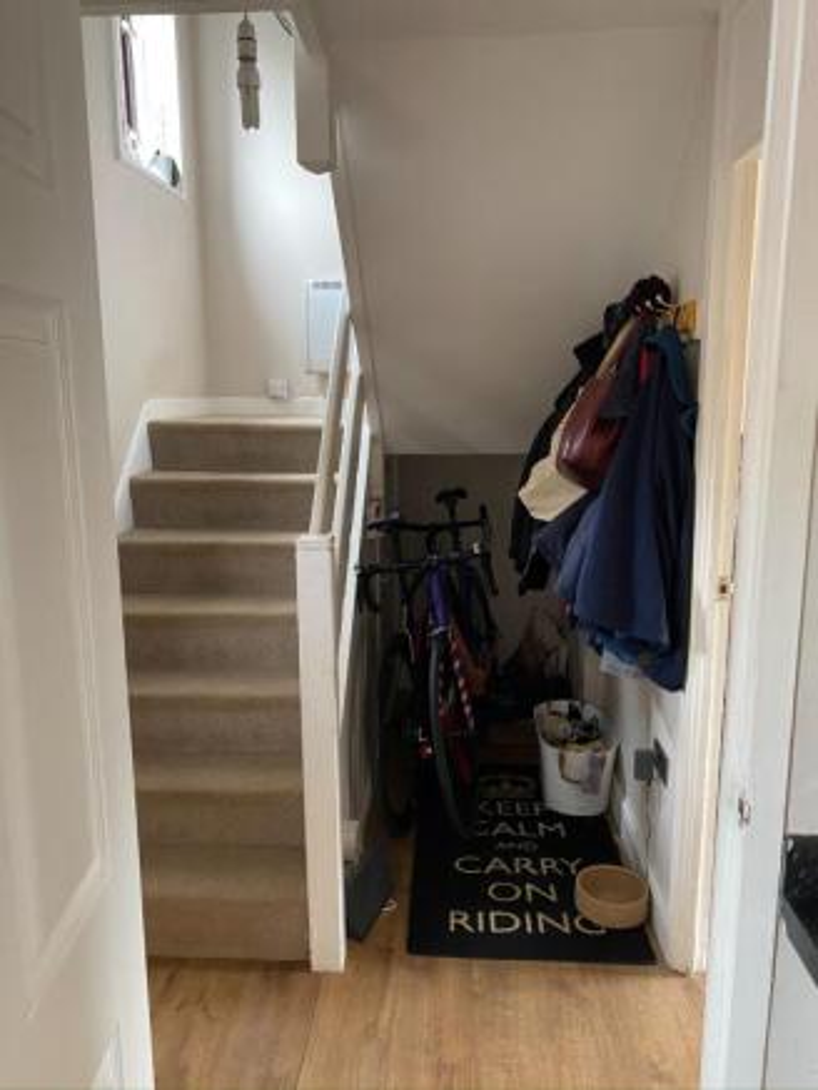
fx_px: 819
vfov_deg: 67.3
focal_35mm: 26
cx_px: 409
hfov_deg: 53.1
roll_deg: +1.9
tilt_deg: -9.2
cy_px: 545
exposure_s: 1/50
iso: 200
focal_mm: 4.25
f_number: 1.8
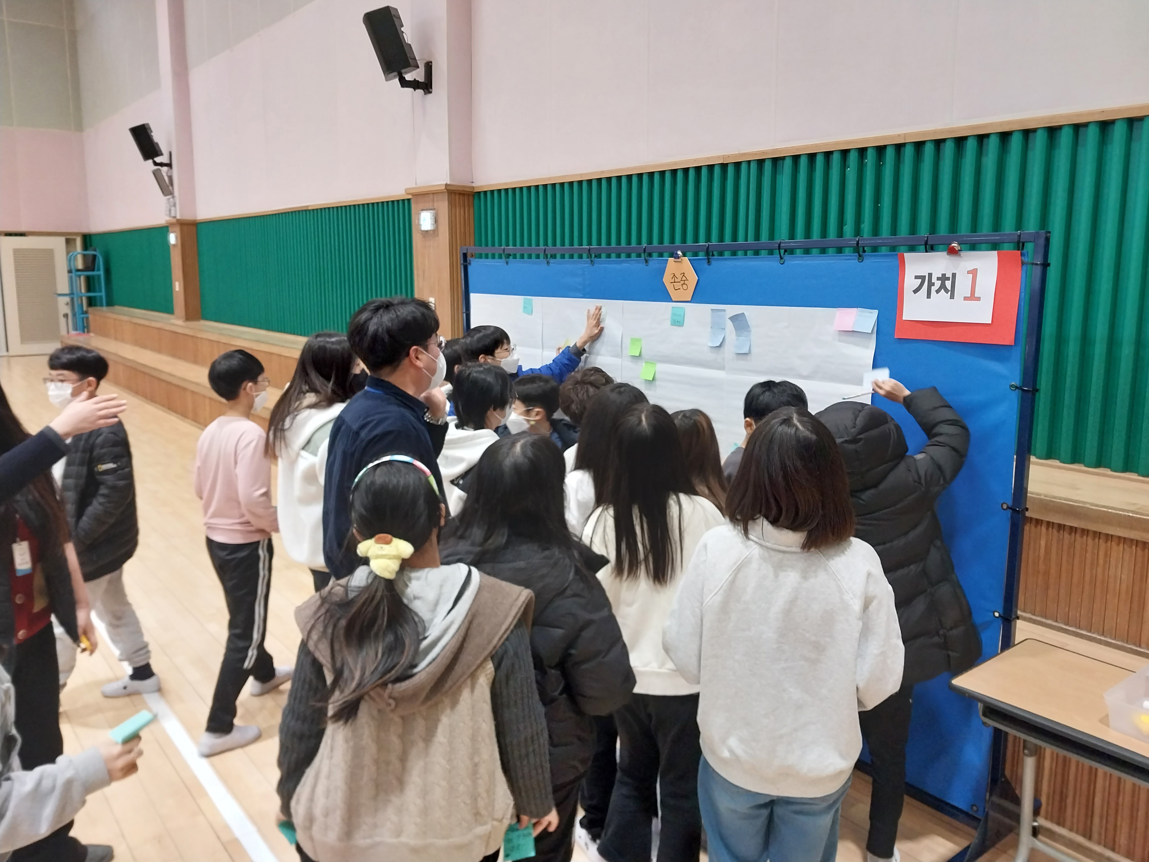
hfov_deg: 67.3
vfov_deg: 53.1
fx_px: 863
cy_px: 431
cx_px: 574
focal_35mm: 26
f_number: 1.8
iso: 160
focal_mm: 4
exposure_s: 1/60
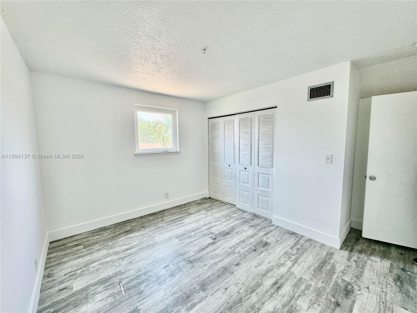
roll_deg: +0.6
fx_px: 169
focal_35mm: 14
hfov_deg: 102.1
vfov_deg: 85.7
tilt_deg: -5.9
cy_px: 156
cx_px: 208
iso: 100
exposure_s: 1/99
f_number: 2.2
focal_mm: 2.22
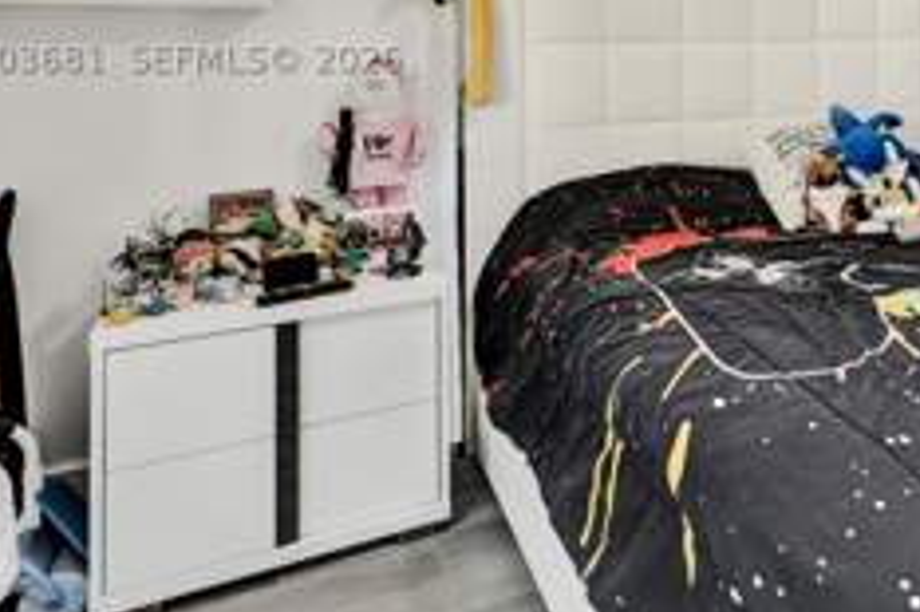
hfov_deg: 50.3
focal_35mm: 33
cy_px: 57
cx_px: 841
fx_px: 843
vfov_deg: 37.2
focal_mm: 16
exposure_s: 1/160
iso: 320
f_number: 4
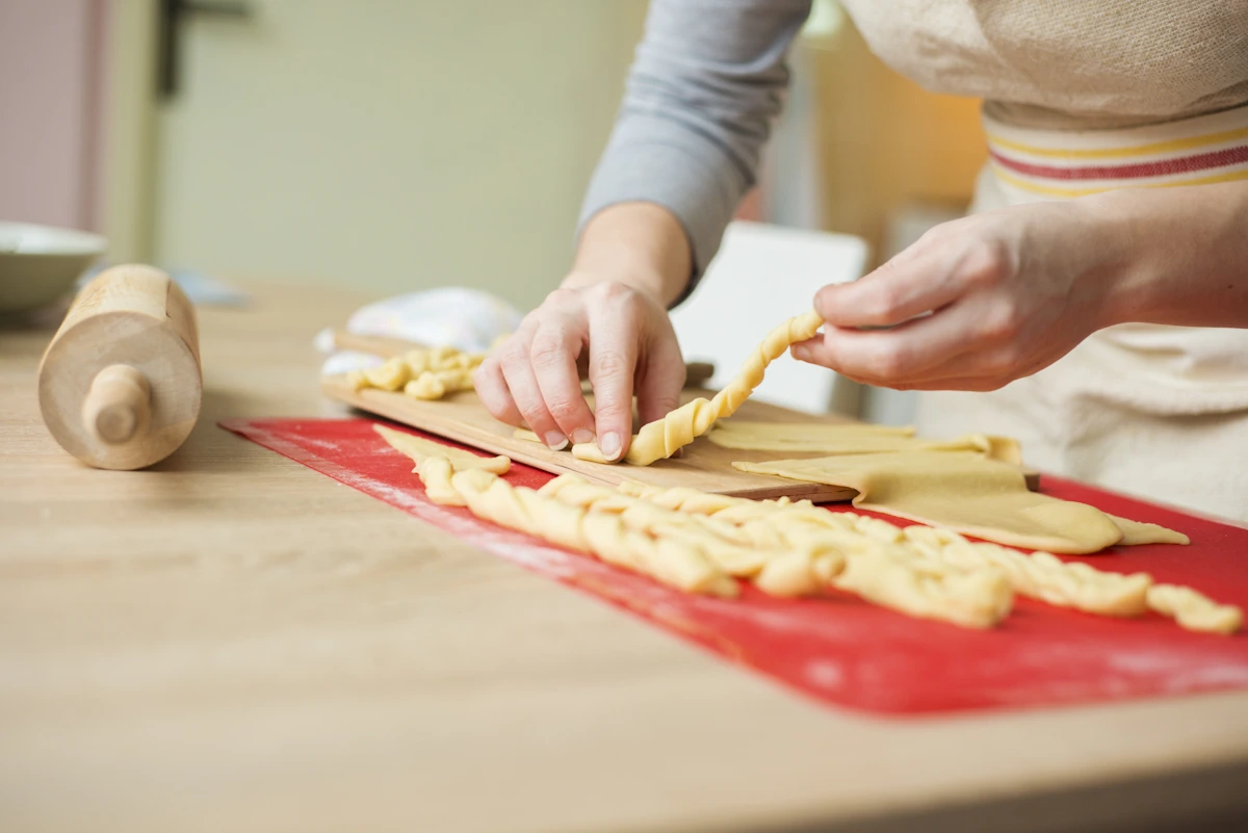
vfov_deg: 27.0
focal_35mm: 50
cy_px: 416
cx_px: 624
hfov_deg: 39.6
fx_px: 1734
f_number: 2.5
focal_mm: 50
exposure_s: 1/160
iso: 640
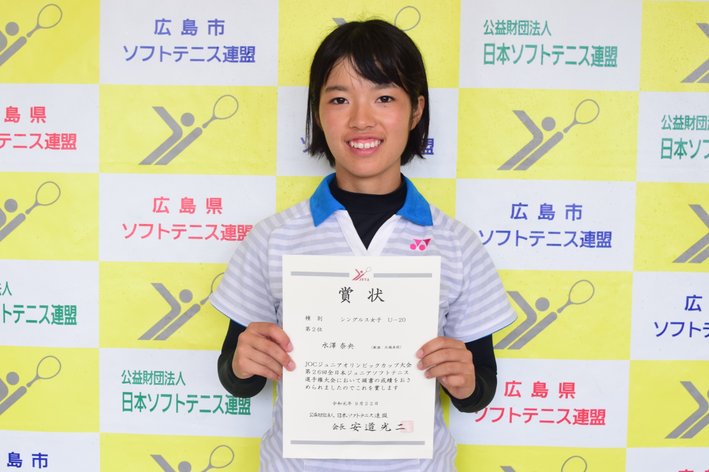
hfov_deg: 57.2
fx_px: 650
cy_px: 236
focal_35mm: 33
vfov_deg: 40.0
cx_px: 354
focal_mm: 22
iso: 640
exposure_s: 1/200
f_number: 3.8
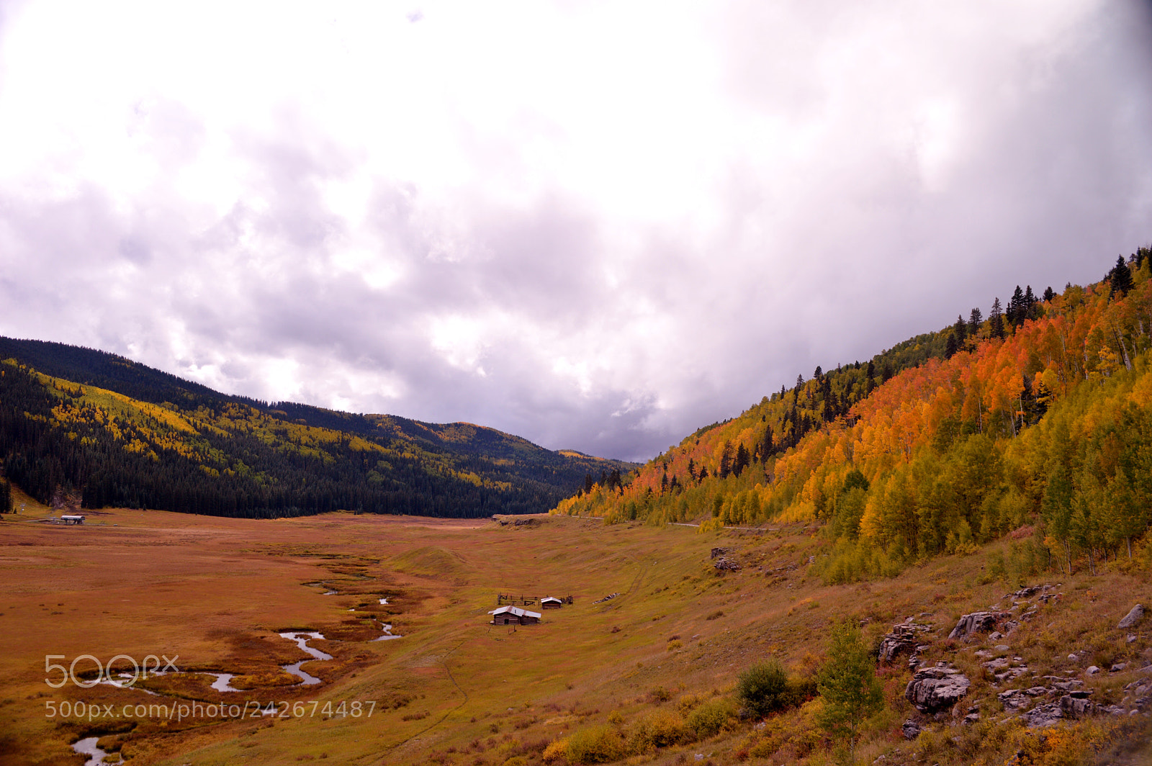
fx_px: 863
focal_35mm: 27
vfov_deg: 47.9
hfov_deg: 67.4
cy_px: 383
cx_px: 576
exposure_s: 1/160
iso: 100
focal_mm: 18
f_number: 6.3
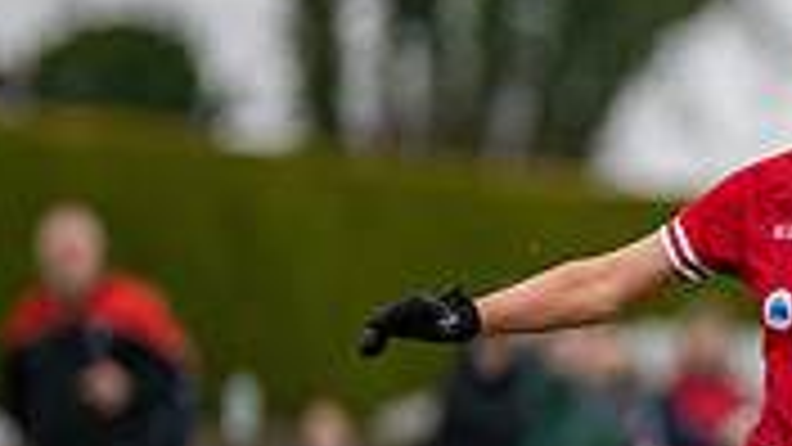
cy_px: 525
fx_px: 21736
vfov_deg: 1.2
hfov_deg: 2.1
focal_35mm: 1035
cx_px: 1130
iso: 400
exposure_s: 1/1000
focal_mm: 300
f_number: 2.8
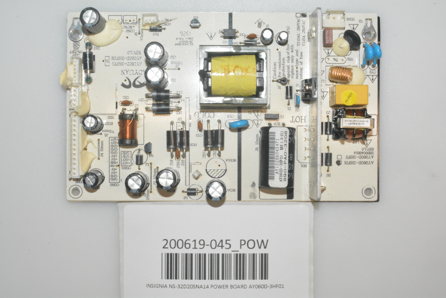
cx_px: 223
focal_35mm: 48
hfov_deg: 41.1
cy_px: 149
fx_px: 595
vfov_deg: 28.1
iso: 4000
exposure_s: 1/160
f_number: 29
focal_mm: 32
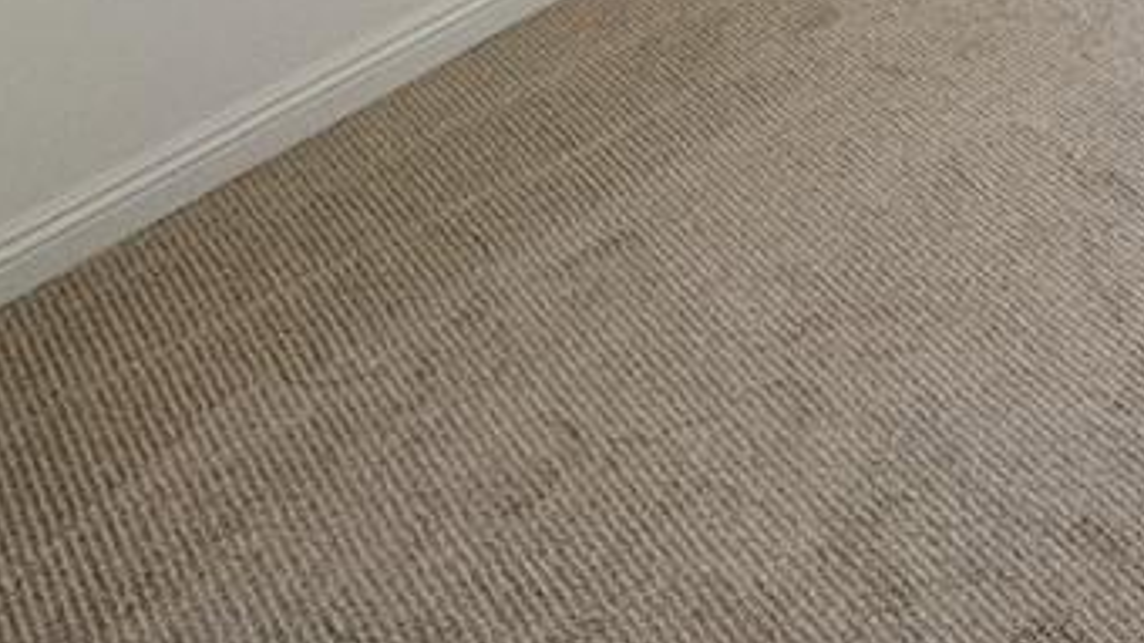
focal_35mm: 46
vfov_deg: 18.2
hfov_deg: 31.9
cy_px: -616
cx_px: 1544
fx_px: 1395
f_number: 2.2
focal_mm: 2.22
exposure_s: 1/72
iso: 250
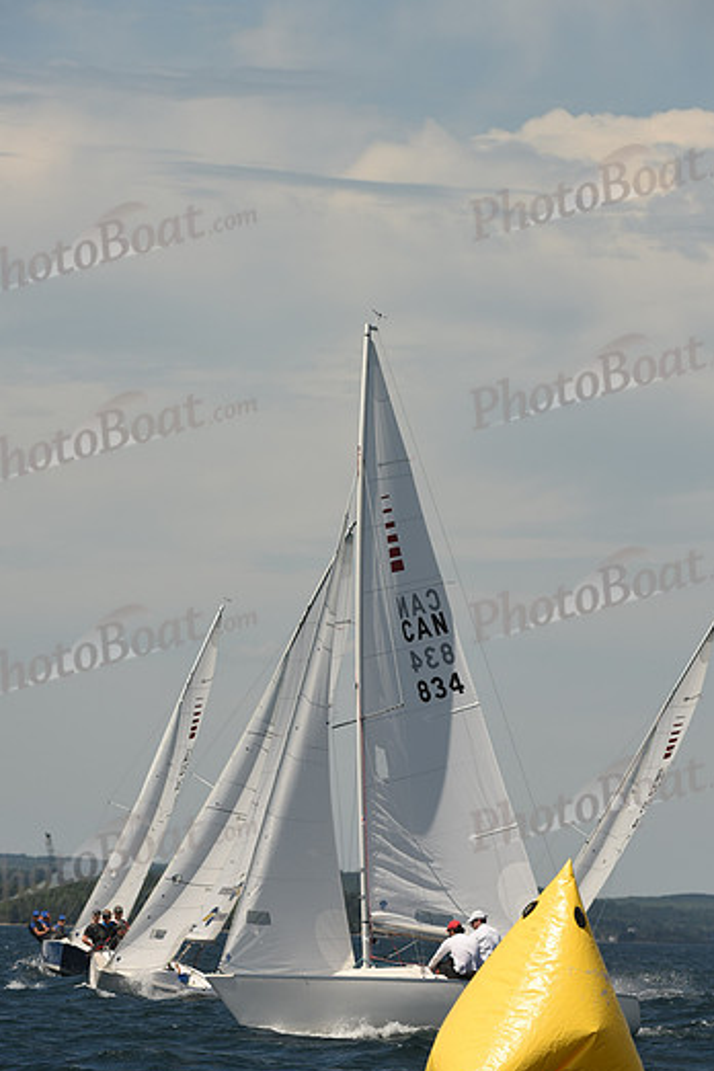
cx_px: 364
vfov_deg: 6.9
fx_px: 8924
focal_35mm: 300
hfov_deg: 4.6
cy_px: 513
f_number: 7.1
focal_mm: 270
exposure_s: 1/1000
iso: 250
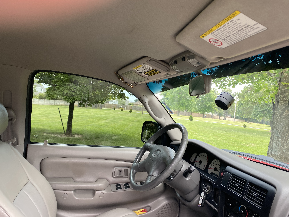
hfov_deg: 67.3
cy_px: 108
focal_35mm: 26
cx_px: 144
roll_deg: -5.3
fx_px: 217
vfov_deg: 53.1
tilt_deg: -2.1
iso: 50
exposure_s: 1/121
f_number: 1.8
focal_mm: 4.25
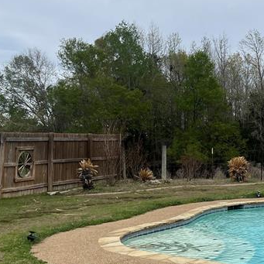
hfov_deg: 23.0
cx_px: 314
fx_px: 595
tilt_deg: -1.8
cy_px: 127
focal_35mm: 69
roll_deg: +0.9
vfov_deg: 25.0
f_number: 1.6
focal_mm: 5.1
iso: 50
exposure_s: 1/3745
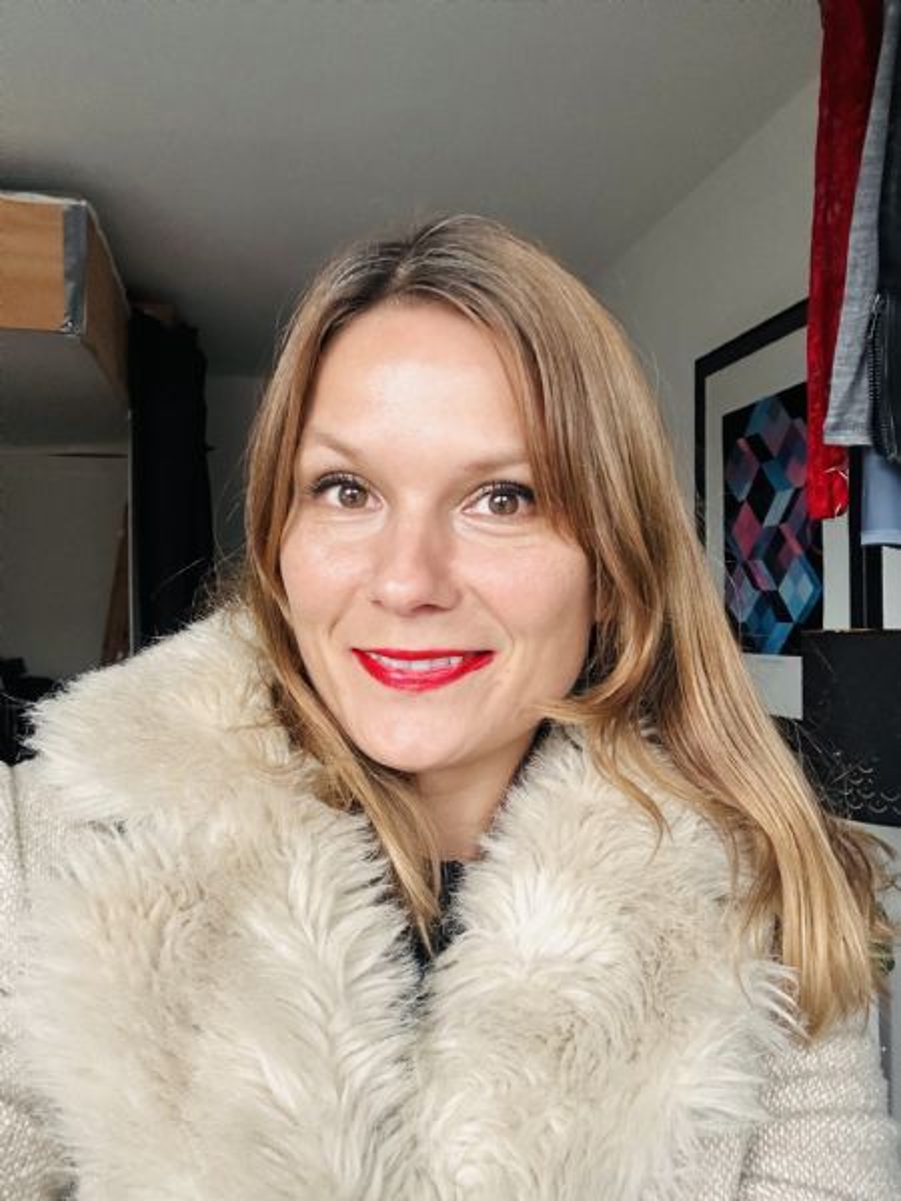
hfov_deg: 46.8
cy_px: 600
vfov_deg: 60.0
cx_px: 450
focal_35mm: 30
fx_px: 1041
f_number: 1.9
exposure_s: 1/60
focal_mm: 2.69
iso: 200
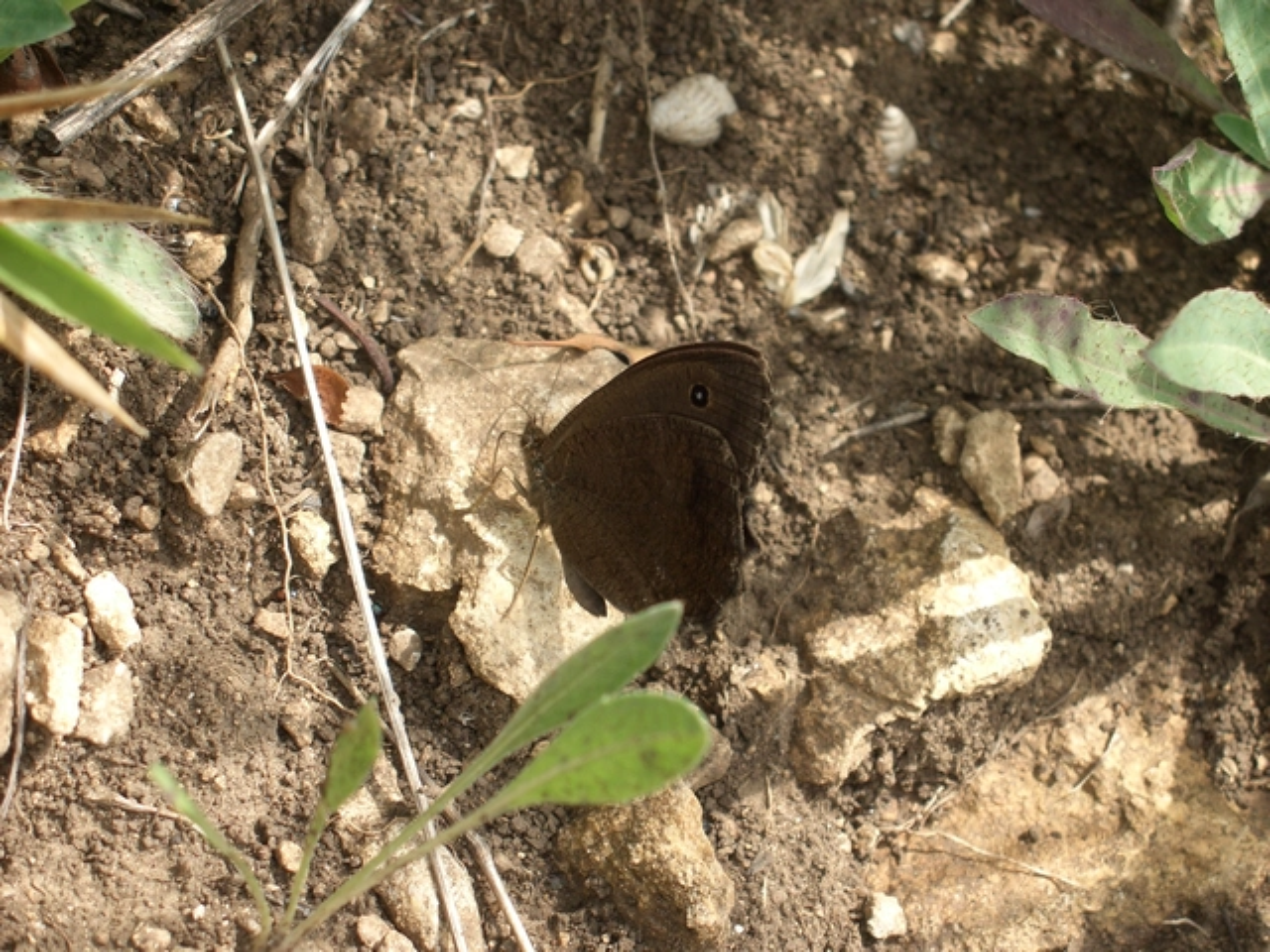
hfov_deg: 14.9
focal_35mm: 132
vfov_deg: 11.2
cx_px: 635
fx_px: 4843
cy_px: 476
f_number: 4.3
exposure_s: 1/250
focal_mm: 28.4
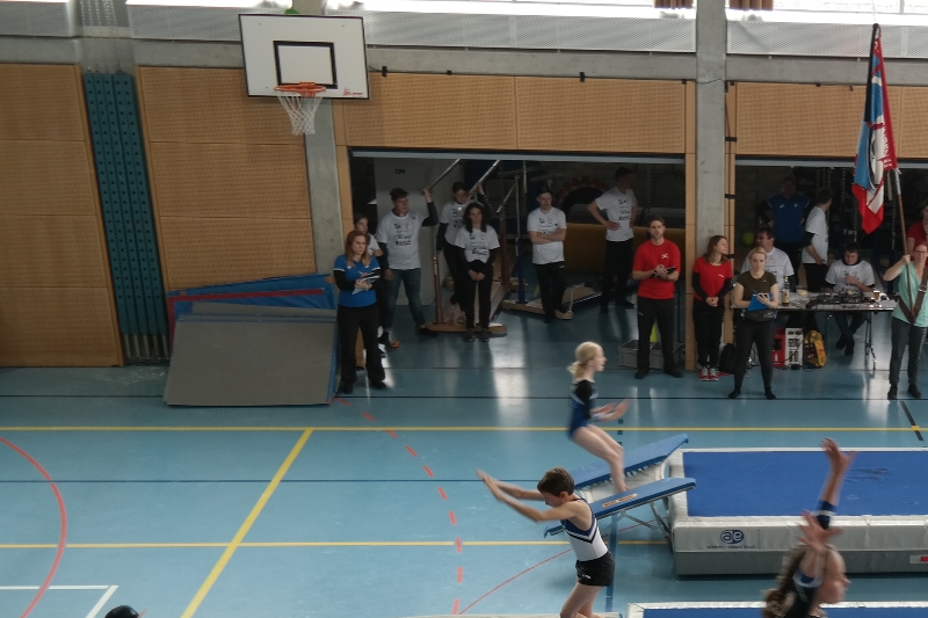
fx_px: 1495
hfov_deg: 32.9
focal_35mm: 58
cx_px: 824
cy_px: 551
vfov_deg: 22.8
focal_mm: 19
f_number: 3.5
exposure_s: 1/80
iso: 200
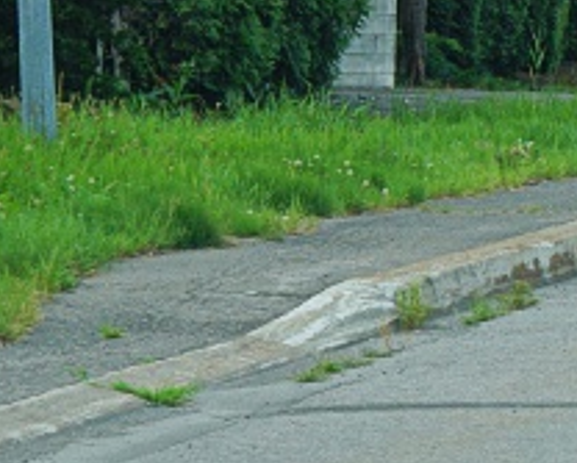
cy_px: -627
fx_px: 6237
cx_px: 1284
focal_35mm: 365
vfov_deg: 4.2
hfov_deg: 5.2
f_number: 5
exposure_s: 1/400
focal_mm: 45
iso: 100
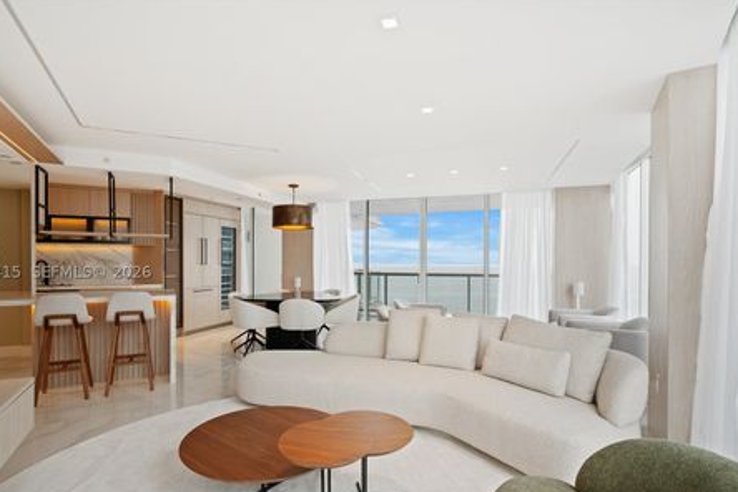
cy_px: 271
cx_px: 344
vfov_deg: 67.2
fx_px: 369
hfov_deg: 89.9
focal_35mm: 18
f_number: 8
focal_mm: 16
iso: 200
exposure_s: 1/25
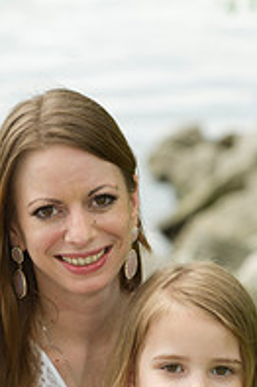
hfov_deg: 4.5
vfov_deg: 6.7
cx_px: 99
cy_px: 387
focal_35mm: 308
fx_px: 3304
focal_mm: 135
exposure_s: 1/200
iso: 200
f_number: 4.5
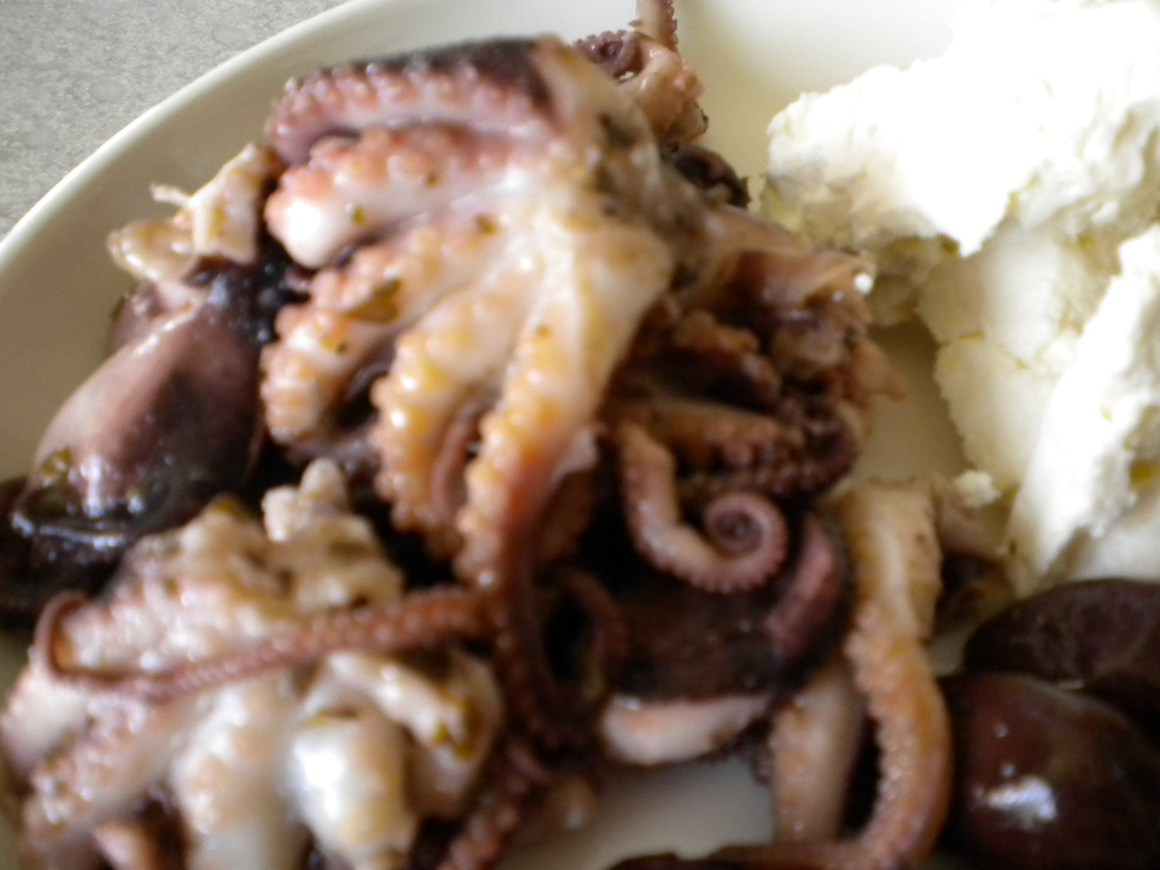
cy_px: 455
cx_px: 629
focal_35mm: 38
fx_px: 1273
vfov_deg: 37.7
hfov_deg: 48.9
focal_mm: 6.3
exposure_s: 1/40.6
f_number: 3.1
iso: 400
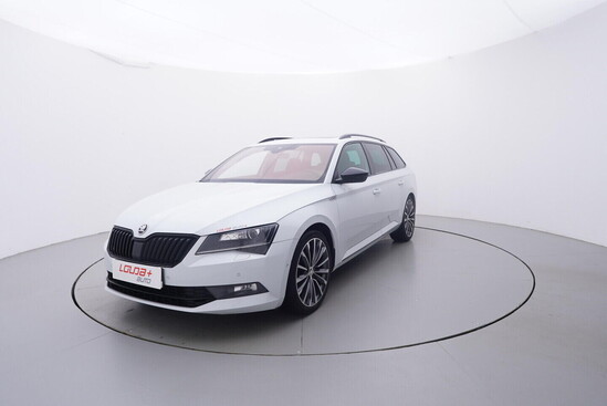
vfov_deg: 56.2
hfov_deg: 77.3
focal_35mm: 22
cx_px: 304
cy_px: 203
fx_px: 380
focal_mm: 15
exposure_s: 1/80
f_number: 5
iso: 200
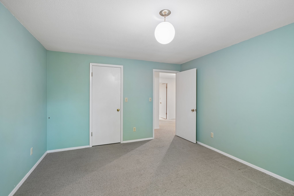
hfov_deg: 96.7
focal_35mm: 16
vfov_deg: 73.7
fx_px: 131
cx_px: 147
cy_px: 98
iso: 400
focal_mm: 16
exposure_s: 1/4
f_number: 8
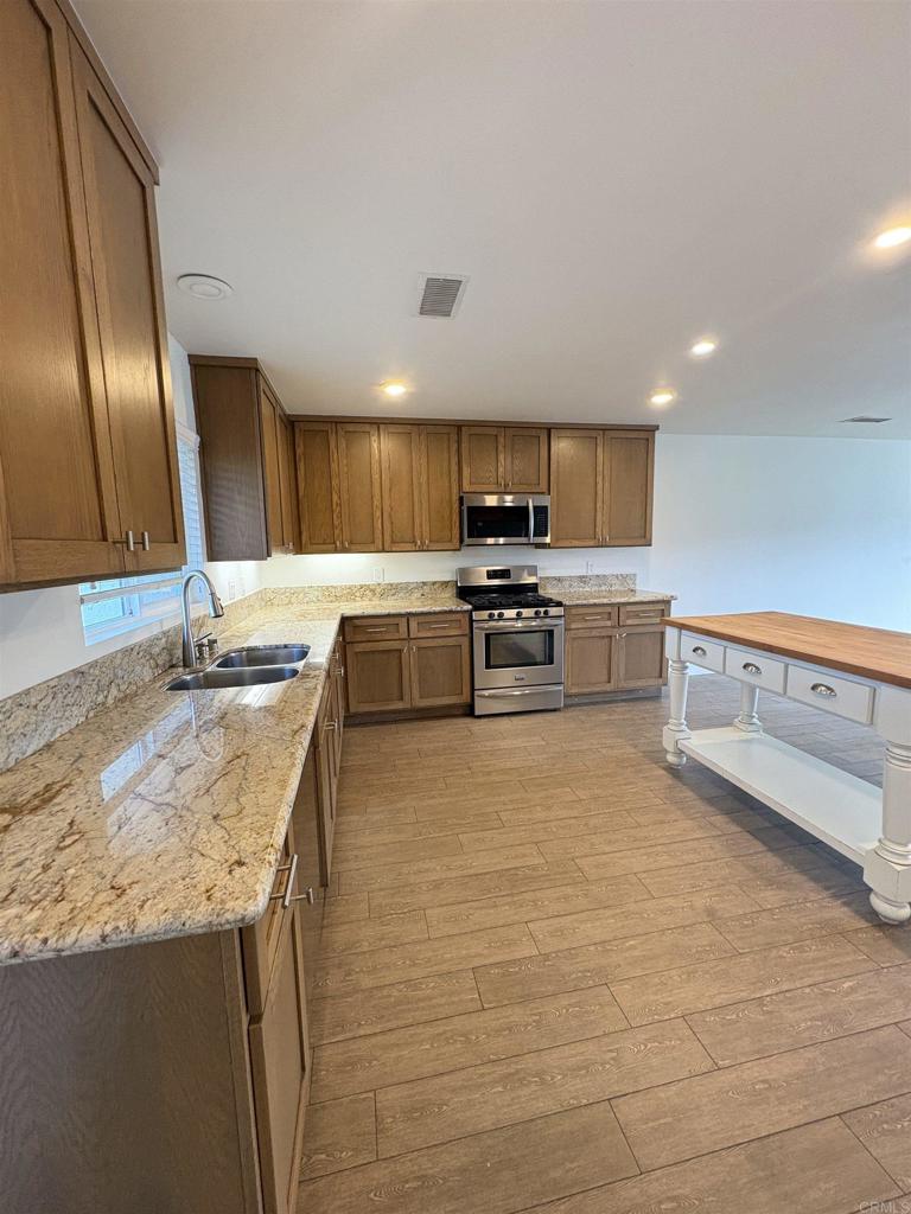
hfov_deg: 85.7
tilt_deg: -7.3
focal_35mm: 14
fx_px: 491
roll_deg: +1.4
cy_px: 607
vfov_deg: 102.1
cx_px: 456
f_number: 2.2
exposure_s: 1/60
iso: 400
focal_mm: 2.22
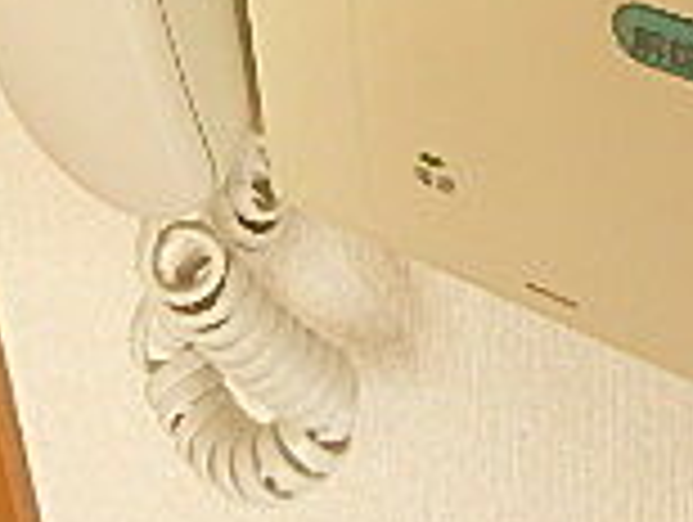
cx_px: 486
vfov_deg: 15.4
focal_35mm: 87
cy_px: -315
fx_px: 1744
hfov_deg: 22.3
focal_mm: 3.7
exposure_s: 1/30
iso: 200
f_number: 3.5
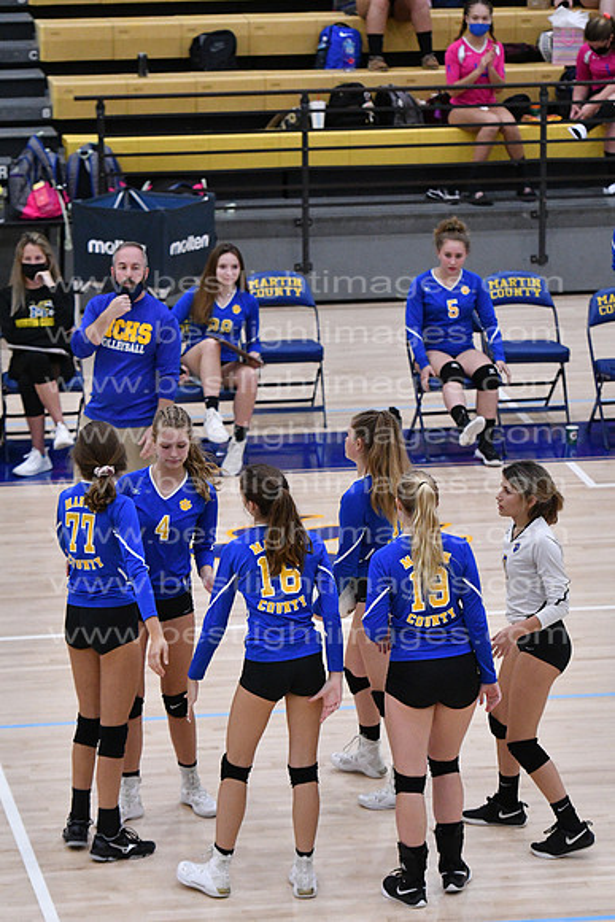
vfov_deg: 11.4
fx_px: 4609
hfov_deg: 7.6
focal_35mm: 180
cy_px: 461
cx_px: 308
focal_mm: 120
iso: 6400
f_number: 3.2
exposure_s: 1/1250
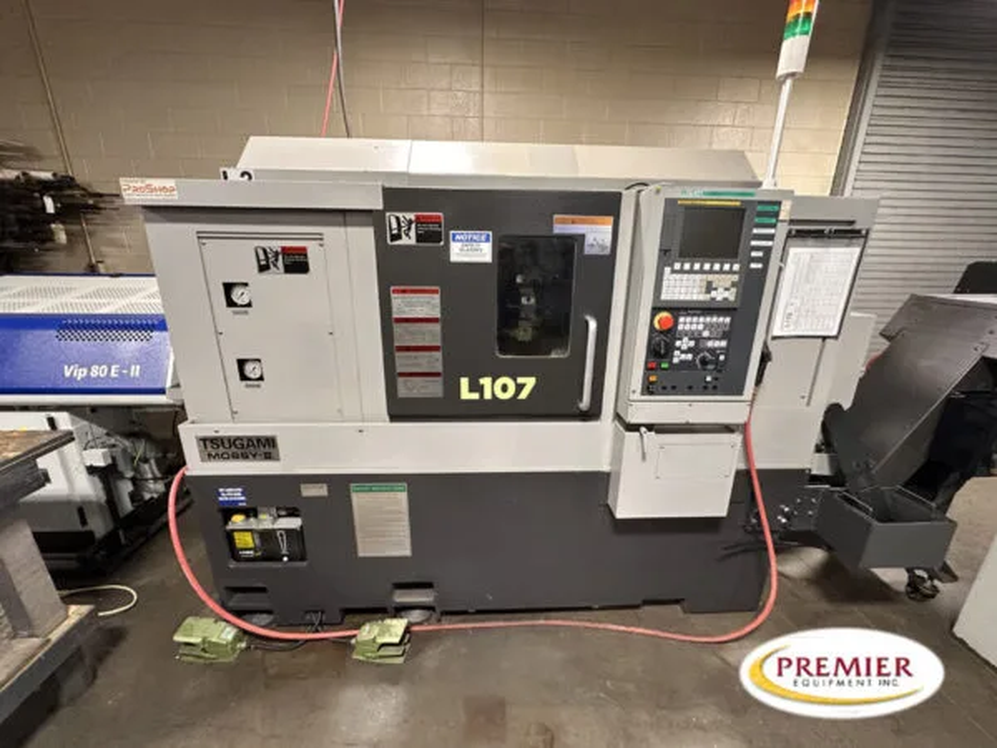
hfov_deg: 102.1
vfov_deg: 85.7
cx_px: 498
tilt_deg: -16.2
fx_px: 403
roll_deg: -0.6
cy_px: 374
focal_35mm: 14
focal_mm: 2.22
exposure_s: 1/60
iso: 320
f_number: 2.2
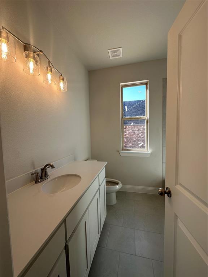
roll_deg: +0.3
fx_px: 112
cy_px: 138
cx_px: 104
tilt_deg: -3.9
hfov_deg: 85.7
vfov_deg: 102.1
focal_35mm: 14
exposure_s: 1/197
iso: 40
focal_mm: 2.22
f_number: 2.2
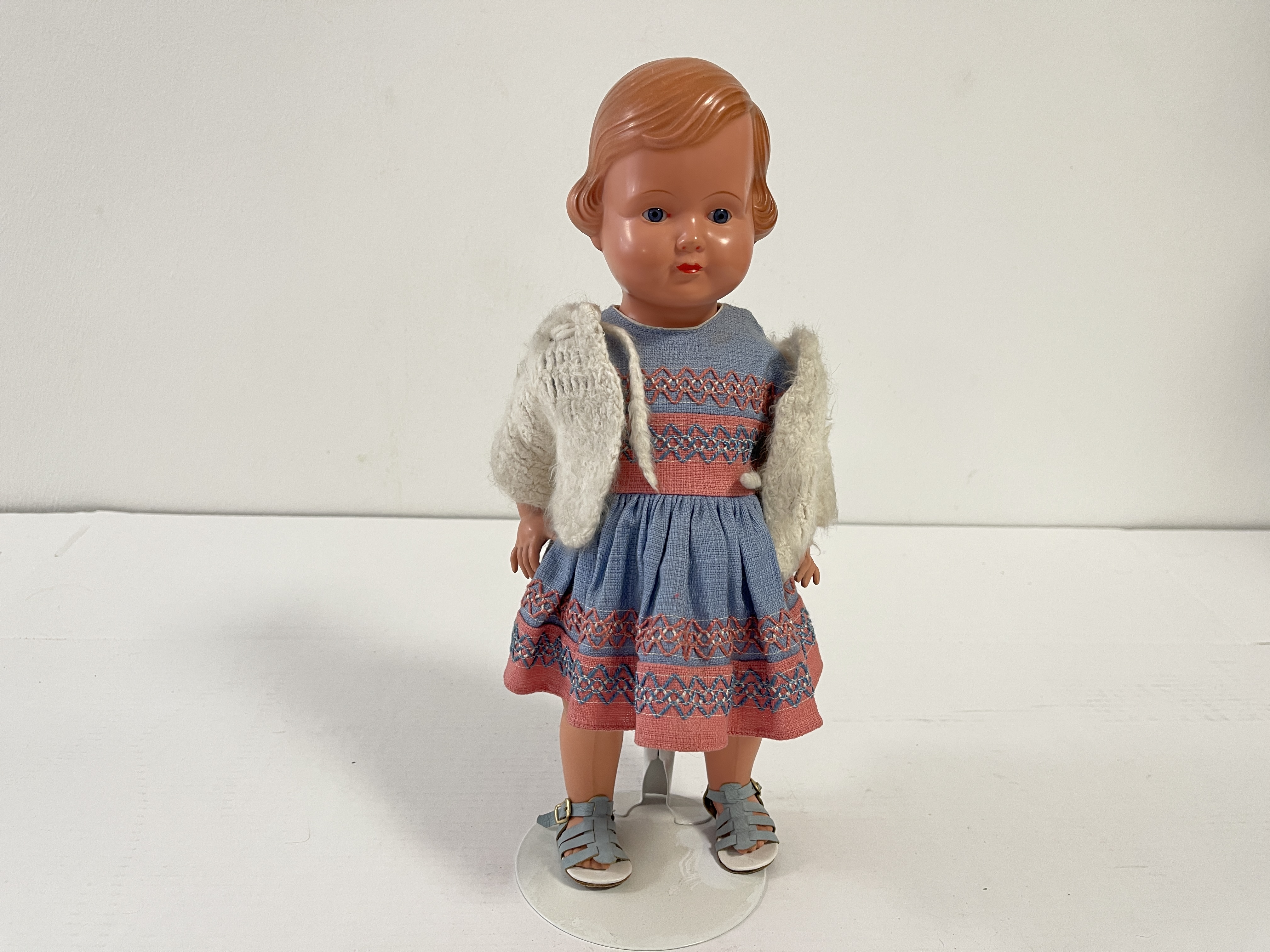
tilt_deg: -14.9
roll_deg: -2.5
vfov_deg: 54.9
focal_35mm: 25
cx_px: 635
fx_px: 917
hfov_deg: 69.4
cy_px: 476
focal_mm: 5.1
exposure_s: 1/50
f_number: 1.6
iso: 64
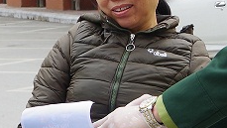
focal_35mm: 213
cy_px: 141
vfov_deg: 5.7
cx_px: -23
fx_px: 1283
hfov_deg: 10.0
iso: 200
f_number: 5
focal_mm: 21
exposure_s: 1/160
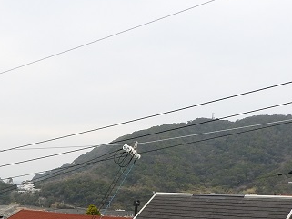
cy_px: 257
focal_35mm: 61
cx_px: 62
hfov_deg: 30.9
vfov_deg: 22.3
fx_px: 515
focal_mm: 4.3
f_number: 6
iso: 100
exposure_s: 1/125
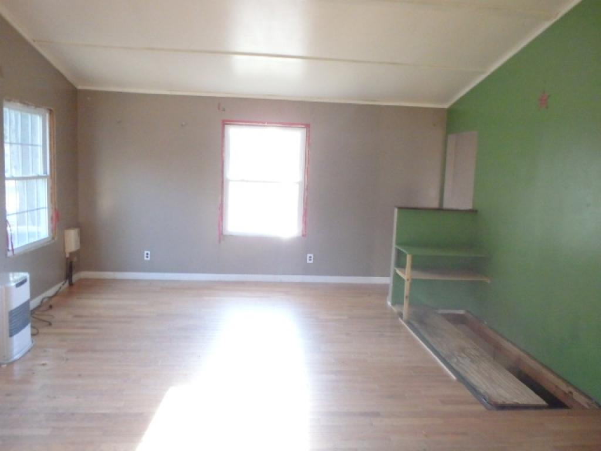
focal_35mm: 28
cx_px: 300
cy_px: 226
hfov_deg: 63.4
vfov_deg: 49.7
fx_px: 486
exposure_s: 1/30
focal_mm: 5
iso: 1600
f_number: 3.9
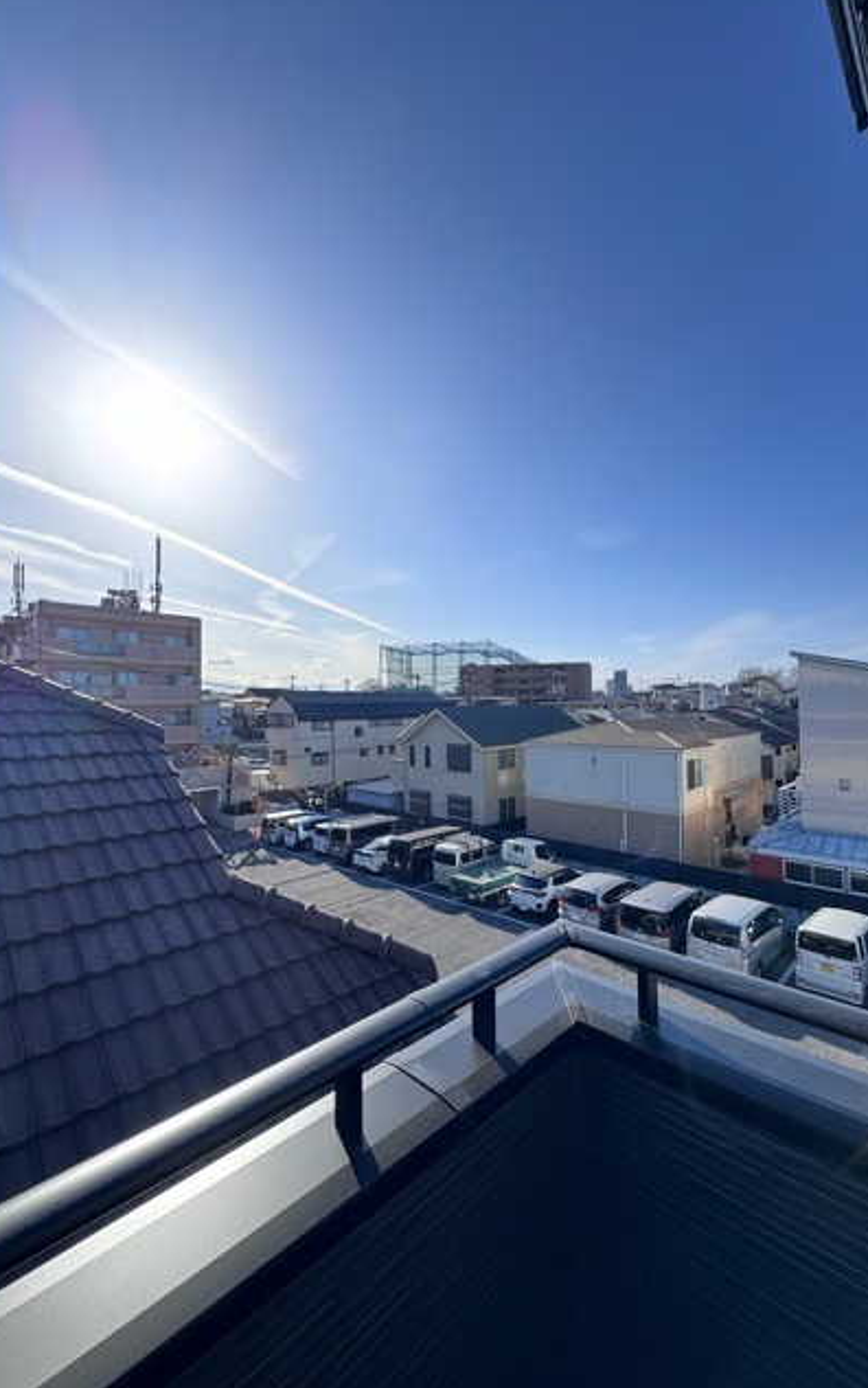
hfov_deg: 74.7
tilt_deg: +2.6
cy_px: 691
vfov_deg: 101.4
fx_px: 567
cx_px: 462
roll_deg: +0.3
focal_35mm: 15
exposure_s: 1/749
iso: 50
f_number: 2.2
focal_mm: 2.22
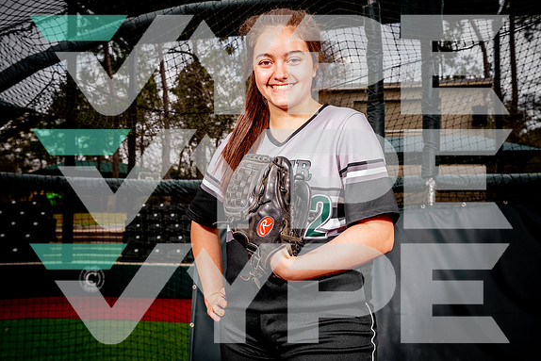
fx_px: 631
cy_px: 179
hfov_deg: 46.4
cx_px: 266
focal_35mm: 42
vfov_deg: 31.9
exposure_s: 1/125
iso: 100
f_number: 8
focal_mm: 40
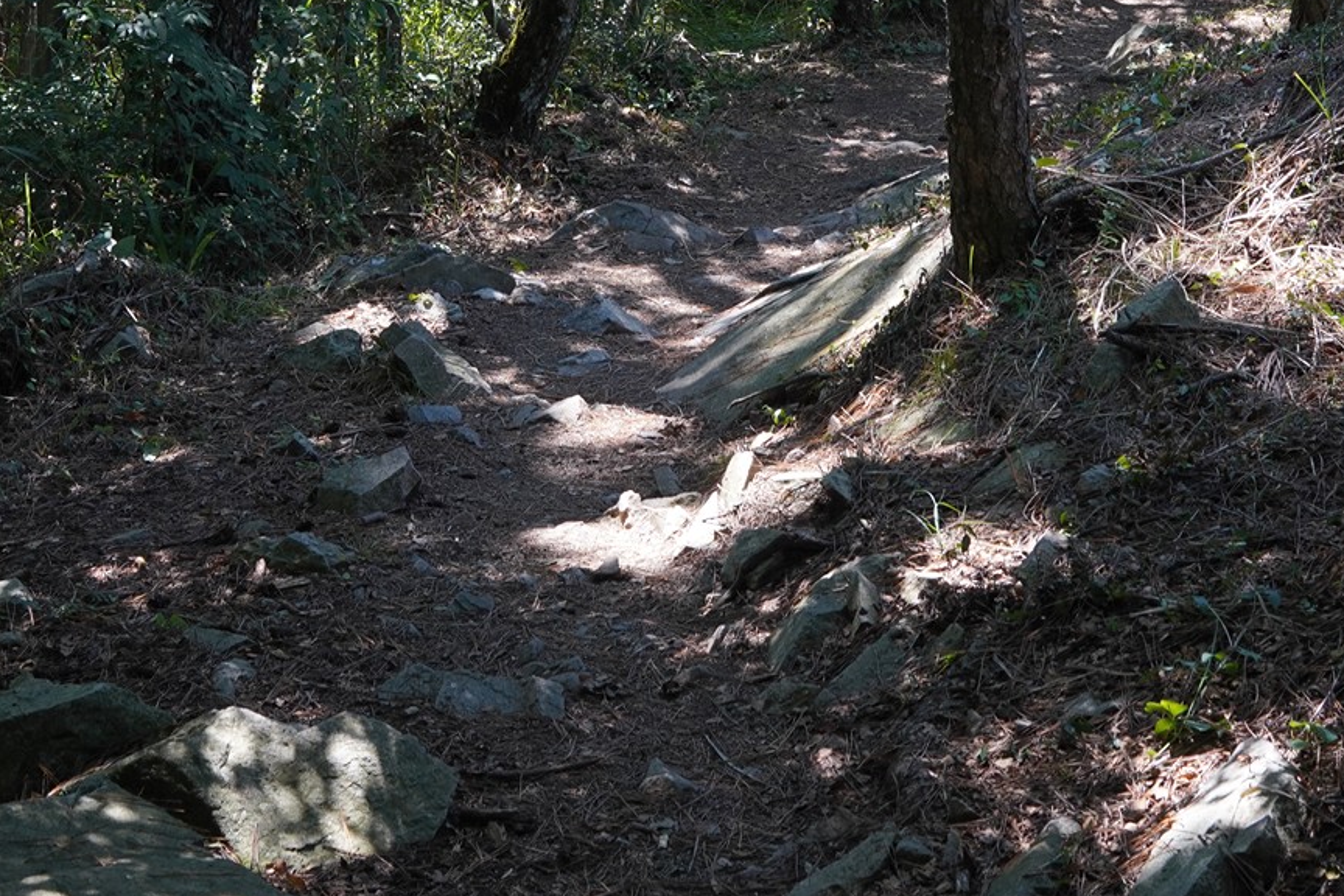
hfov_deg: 25.0
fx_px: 3024
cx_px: 781
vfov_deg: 16.4
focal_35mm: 81
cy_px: -75
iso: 500
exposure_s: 1/100
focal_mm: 35
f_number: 9
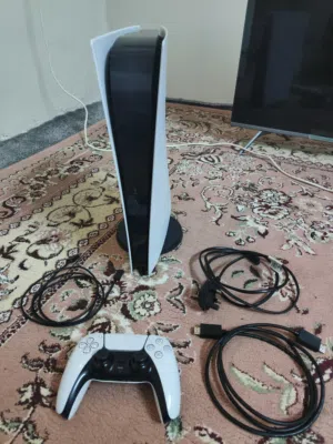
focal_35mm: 23
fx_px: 295
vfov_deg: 73.9
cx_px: 166
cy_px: 222
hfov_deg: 58.9
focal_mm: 5.25
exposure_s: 1/25
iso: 3819
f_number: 1.7
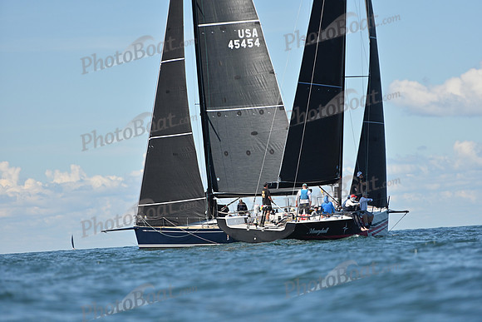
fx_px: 2678
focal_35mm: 200
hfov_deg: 10.3
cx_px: 241
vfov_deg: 6.9
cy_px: 161
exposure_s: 1/2500
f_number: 2.8
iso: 250
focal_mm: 200
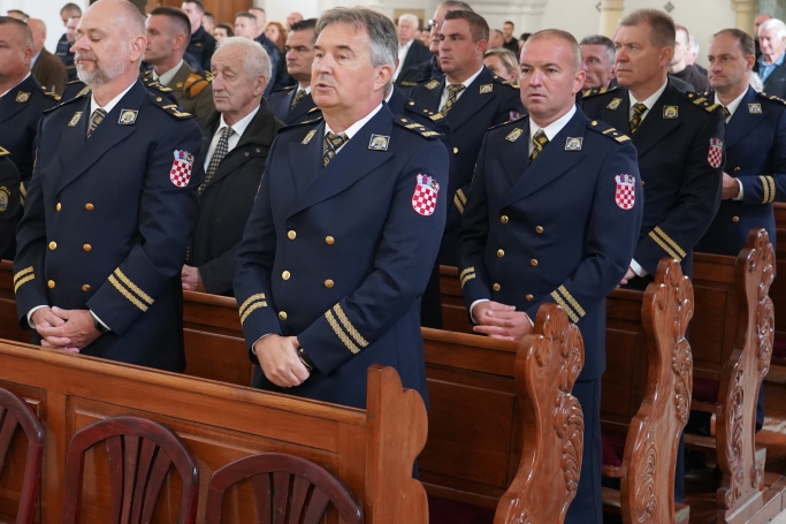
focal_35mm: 57
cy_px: 207
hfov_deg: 35.0
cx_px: 334
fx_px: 1244
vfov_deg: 23.7
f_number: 4
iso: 4000
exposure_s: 1/160
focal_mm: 38
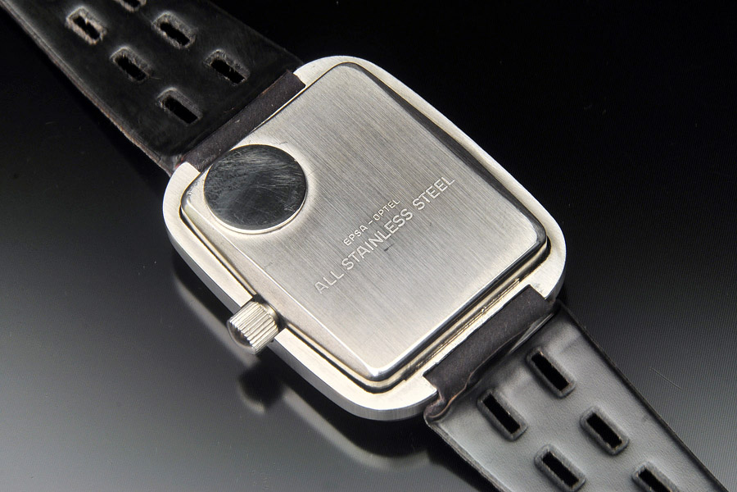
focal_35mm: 300
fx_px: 6141
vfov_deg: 4.6
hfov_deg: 6.9
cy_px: 246
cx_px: 368
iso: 200
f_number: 20
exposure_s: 2
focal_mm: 200
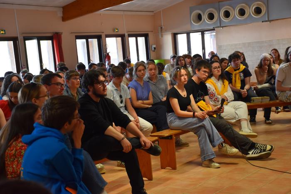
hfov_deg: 29.9
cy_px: 97
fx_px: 546
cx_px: 146
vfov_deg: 20.2
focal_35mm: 68
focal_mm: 45
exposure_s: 1/60
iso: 800
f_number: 4.5
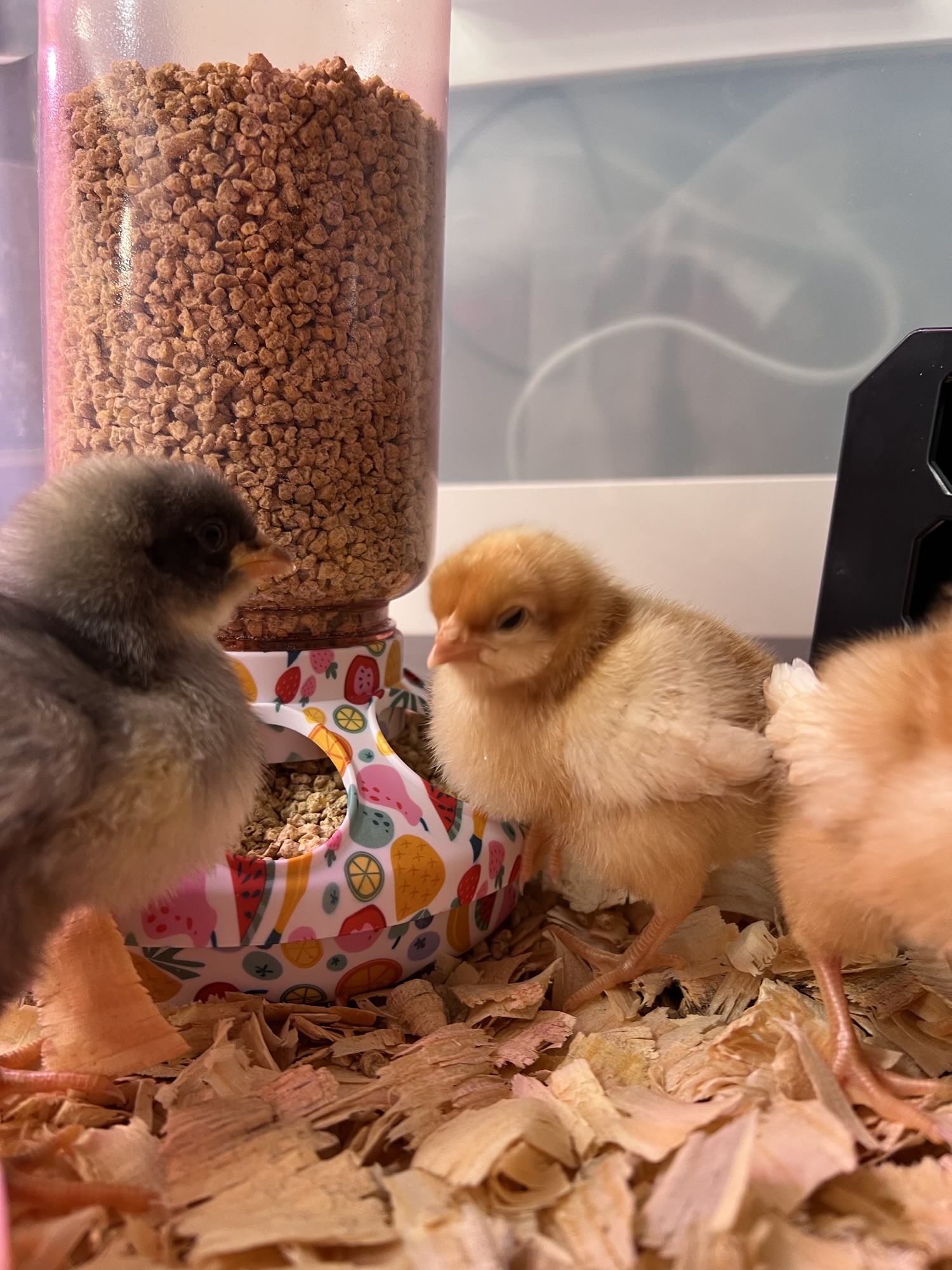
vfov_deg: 67.3
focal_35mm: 26
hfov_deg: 53.1
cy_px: 635
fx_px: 953
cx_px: 476
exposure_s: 1/60
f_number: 1.5
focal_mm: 5.7
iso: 80
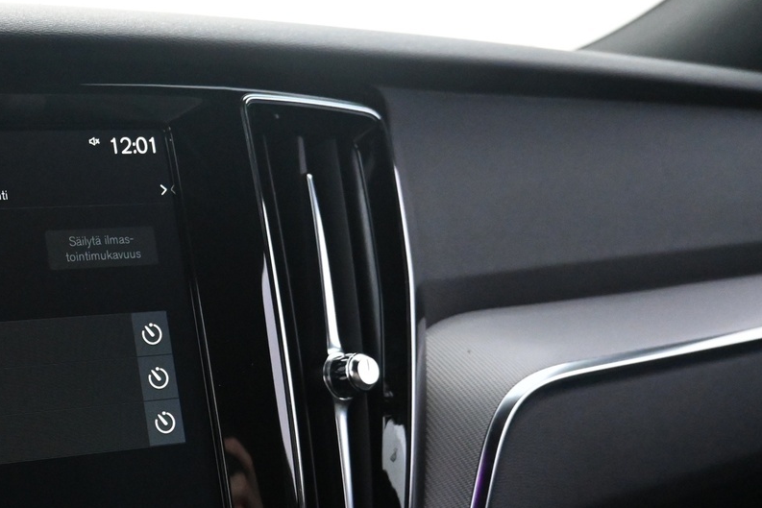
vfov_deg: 27.1
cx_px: 4
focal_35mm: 49
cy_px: 393
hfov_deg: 36.4
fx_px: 1037
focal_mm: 16
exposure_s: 1/60
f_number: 4
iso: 4000
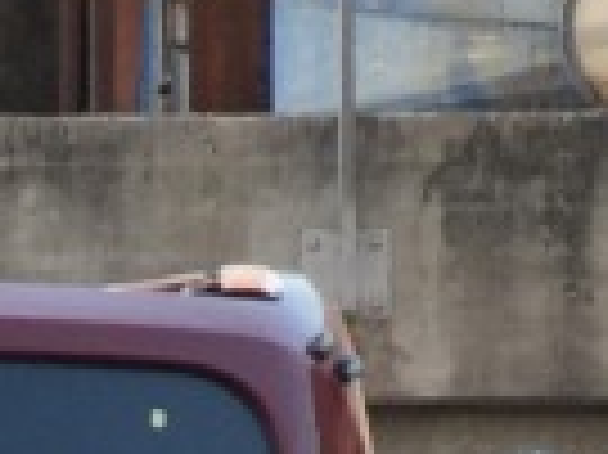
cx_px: -937
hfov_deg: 0.6
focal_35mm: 3435
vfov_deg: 0.4
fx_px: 60279
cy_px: 1447
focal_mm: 268
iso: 1250
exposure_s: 1/500
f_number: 6.3
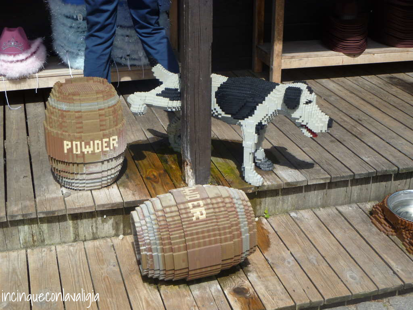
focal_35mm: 54
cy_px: 155
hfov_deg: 35.5
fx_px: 644
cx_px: 206
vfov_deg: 27.0
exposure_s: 1/500
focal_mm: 9.6
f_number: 4
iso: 80
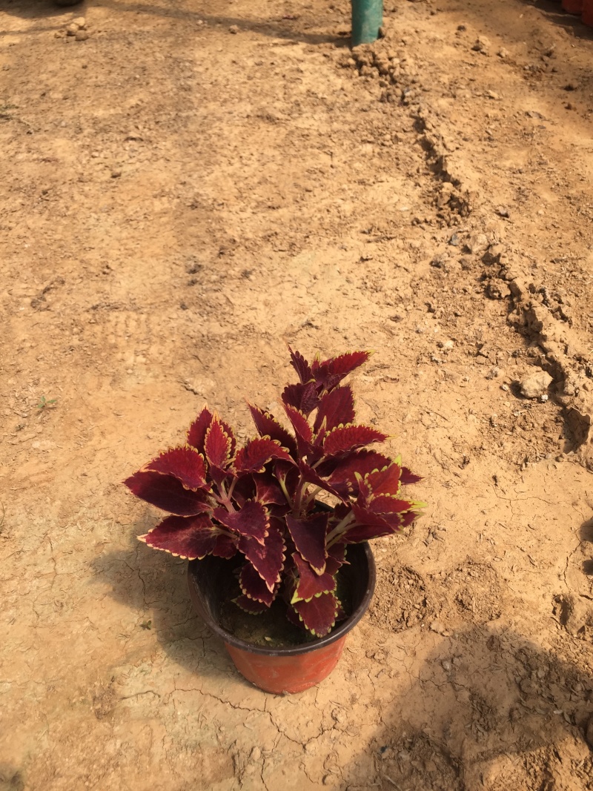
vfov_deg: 61.7
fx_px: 663
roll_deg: +4.7
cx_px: 296
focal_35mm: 29
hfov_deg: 48.2
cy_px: 396
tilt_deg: -42.5
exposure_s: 1/942
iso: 32
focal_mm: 4.15
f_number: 2.2
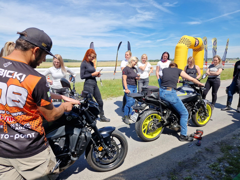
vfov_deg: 58.9
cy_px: 90
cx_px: 120
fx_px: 159
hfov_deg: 73.9
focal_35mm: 23
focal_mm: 5.4
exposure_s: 1/1484
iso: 50
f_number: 1.8
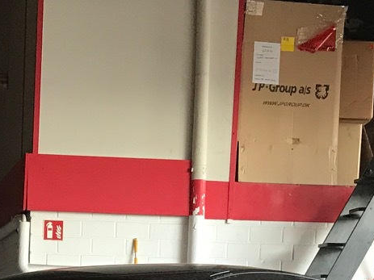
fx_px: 1318
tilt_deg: -6.8
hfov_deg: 16.0
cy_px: 507
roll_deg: -1.4
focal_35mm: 122
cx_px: 48
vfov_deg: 11.3
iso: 40
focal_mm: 3.99
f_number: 1.8
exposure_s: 1/17
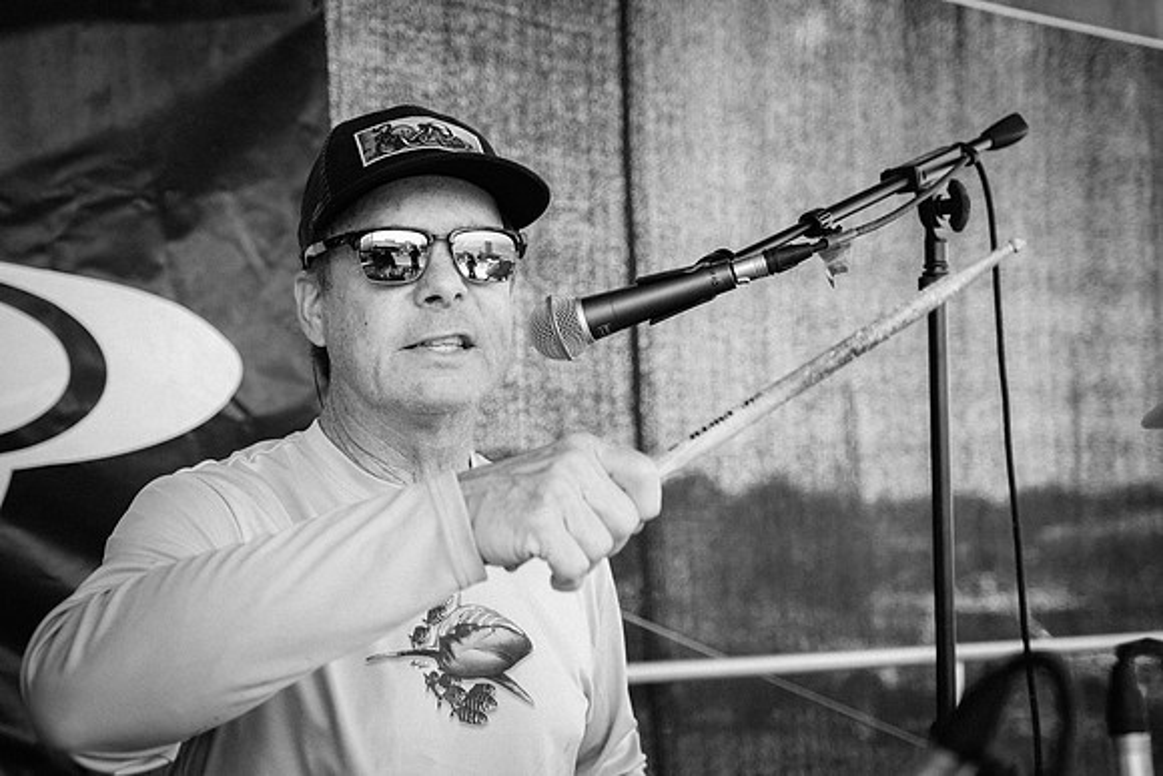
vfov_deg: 24.6
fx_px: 1779
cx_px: 582
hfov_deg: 36.2
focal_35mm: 55
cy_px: 388
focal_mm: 35.3
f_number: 2.8
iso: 400
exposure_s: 1/2000
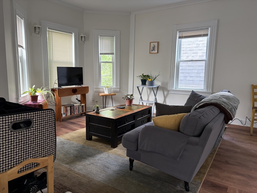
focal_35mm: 26
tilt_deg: -6.2
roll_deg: +0.2
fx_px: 193
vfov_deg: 53.1
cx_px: 128
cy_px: 96
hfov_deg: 67.3
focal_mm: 5.96
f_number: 1.6
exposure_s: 1/60
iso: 160
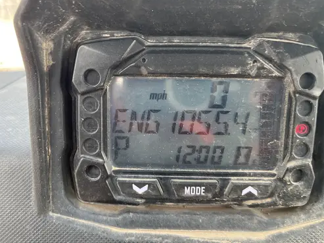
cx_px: 144
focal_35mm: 29
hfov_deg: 61.5
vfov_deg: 48.2
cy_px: 118
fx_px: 272
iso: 40
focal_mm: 5.1
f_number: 1.6
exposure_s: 1/164
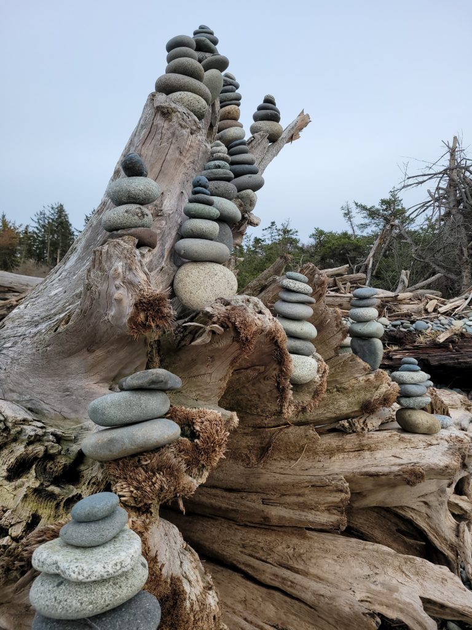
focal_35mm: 26
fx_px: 473
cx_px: 236
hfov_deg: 53.1
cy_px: 315
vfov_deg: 67.3
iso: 50
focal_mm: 5.4
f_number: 1.8
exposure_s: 1/771
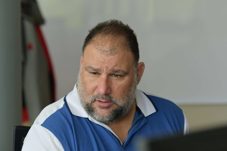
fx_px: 1009
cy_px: 76
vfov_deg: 8.6
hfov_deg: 12.8
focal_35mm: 160
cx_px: 114
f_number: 5
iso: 1000
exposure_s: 1/320
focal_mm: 160
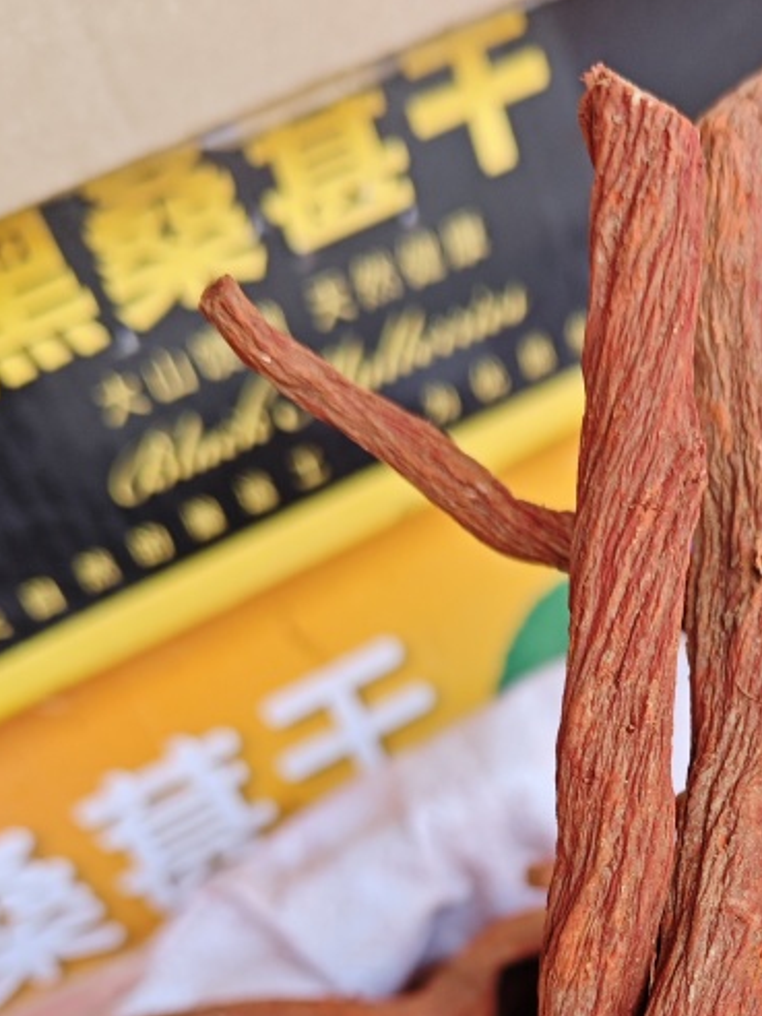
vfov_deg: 34.5
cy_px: 936
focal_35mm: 52
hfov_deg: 26.7
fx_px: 1526
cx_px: 739
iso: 50
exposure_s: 1/107
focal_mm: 5.84
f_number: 1.6
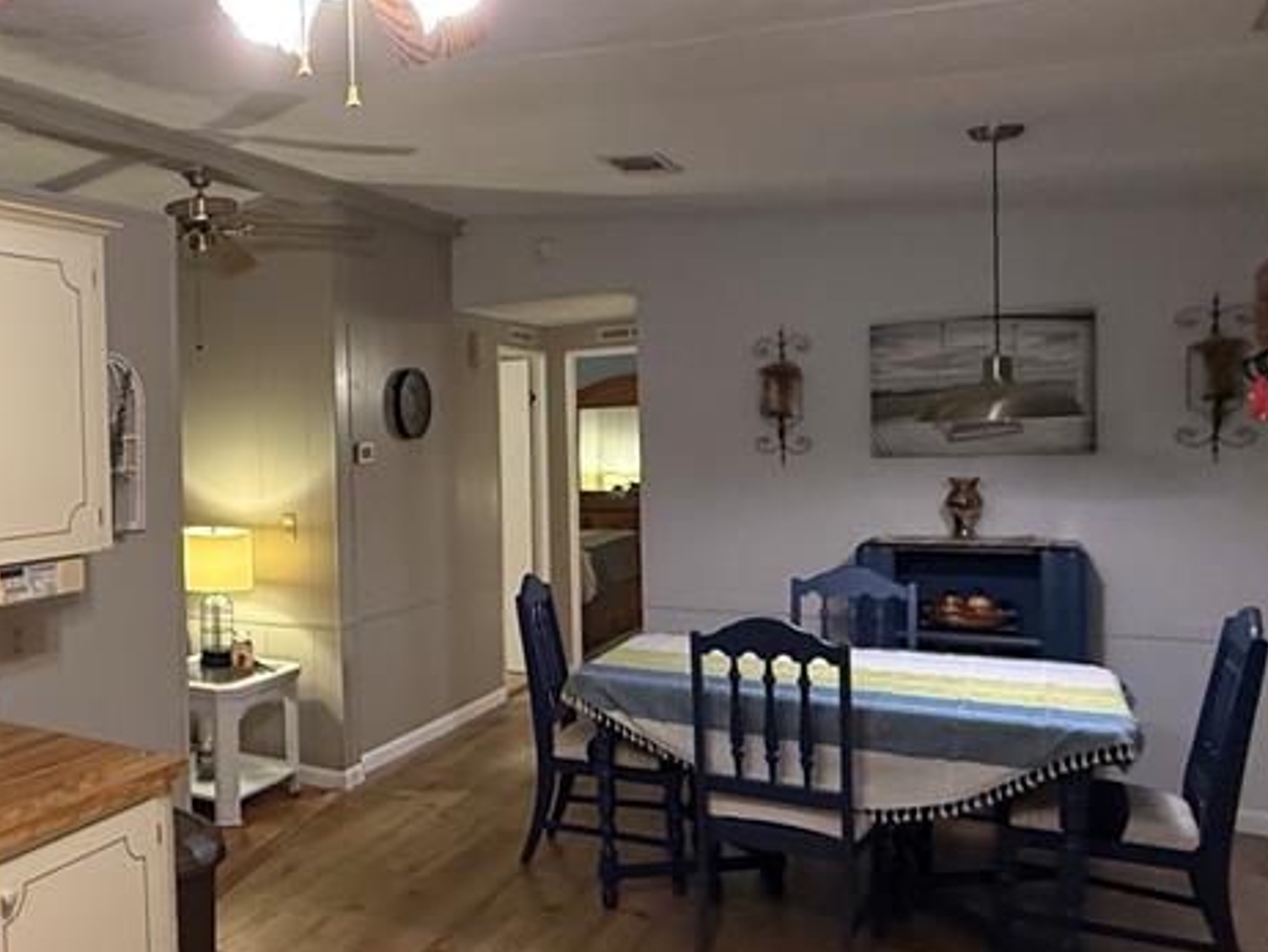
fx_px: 1136
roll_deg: +2.4
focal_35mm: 31
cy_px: 477
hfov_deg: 50.9
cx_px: 102
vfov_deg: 45.5
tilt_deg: +0.6
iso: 320
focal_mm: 2.22
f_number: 2.2
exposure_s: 1/60
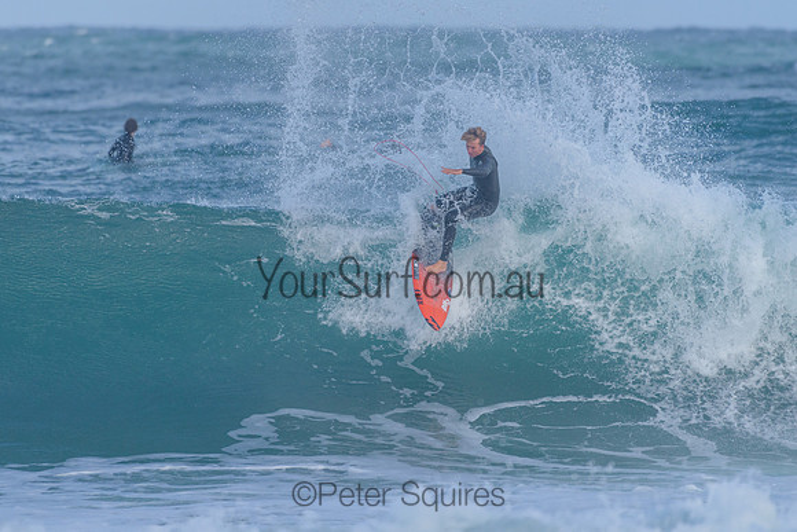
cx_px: 354
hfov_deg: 3.4
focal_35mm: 613
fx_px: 13564
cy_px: 208
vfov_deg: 2.2
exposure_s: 1/2000
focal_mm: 500
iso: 500
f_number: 5.6
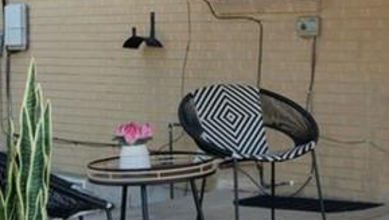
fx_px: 898
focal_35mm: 87
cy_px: 53
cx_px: 338
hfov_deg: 23.9
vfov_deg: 13.9
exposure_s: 1/120
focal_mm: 10
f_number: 8
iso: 640
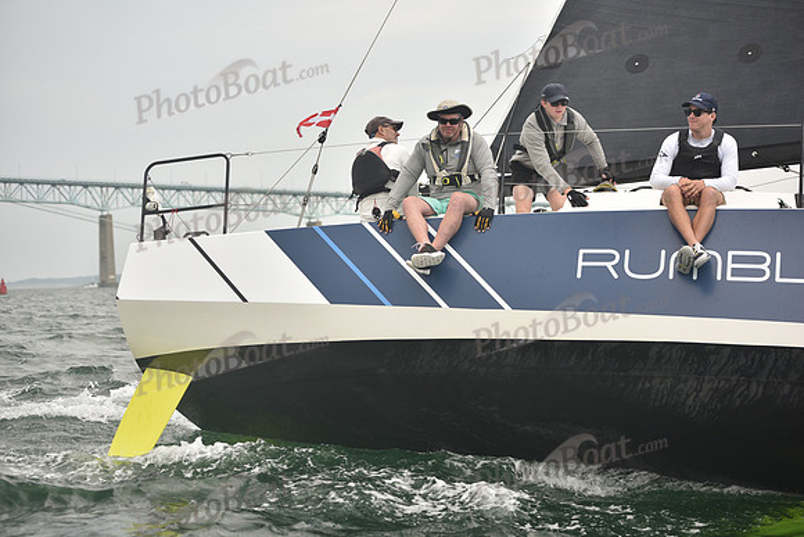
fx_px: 1564
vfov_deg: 19.5
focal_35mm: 70
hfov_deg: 28.8
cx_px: 402
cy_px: 268
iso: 250
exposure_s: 1/500
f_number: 3.5
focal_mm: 70
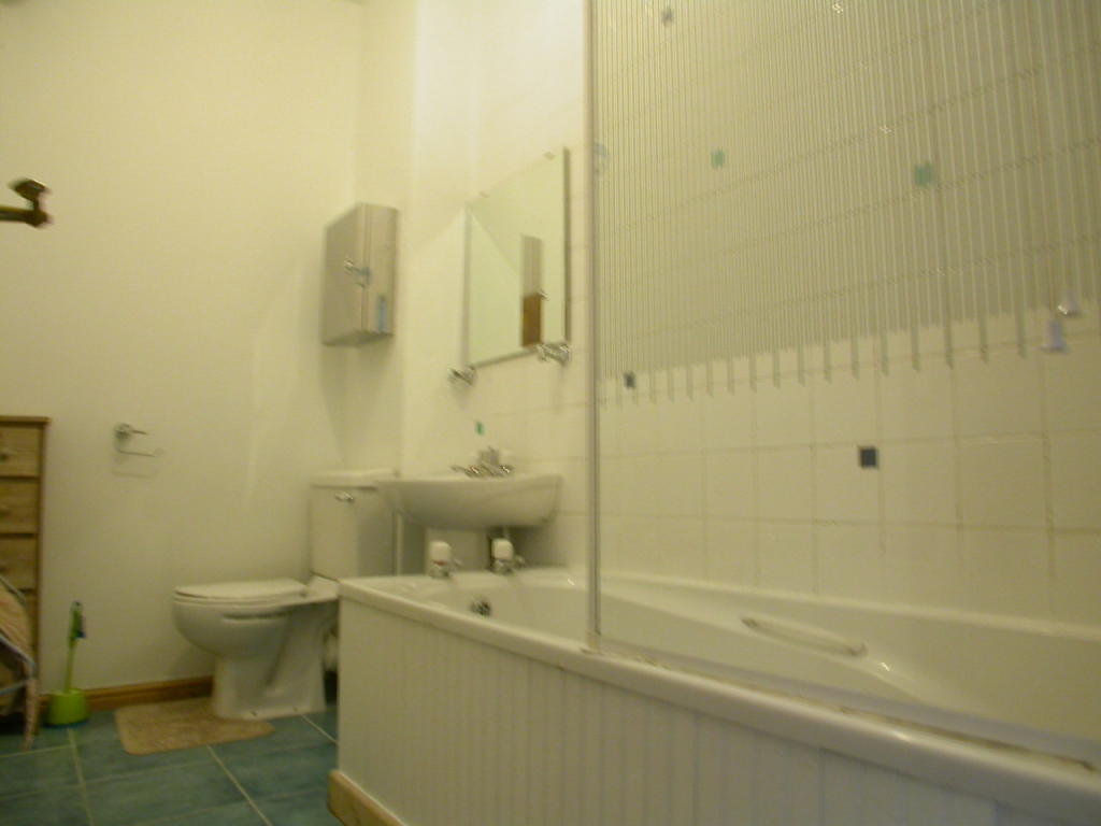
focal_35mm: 38
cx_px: 550
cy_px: 413
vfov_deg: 37.7
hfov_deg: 49.0
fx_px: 1209
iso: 100
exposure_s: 1/4.8
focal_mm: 7.85
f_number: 2.6
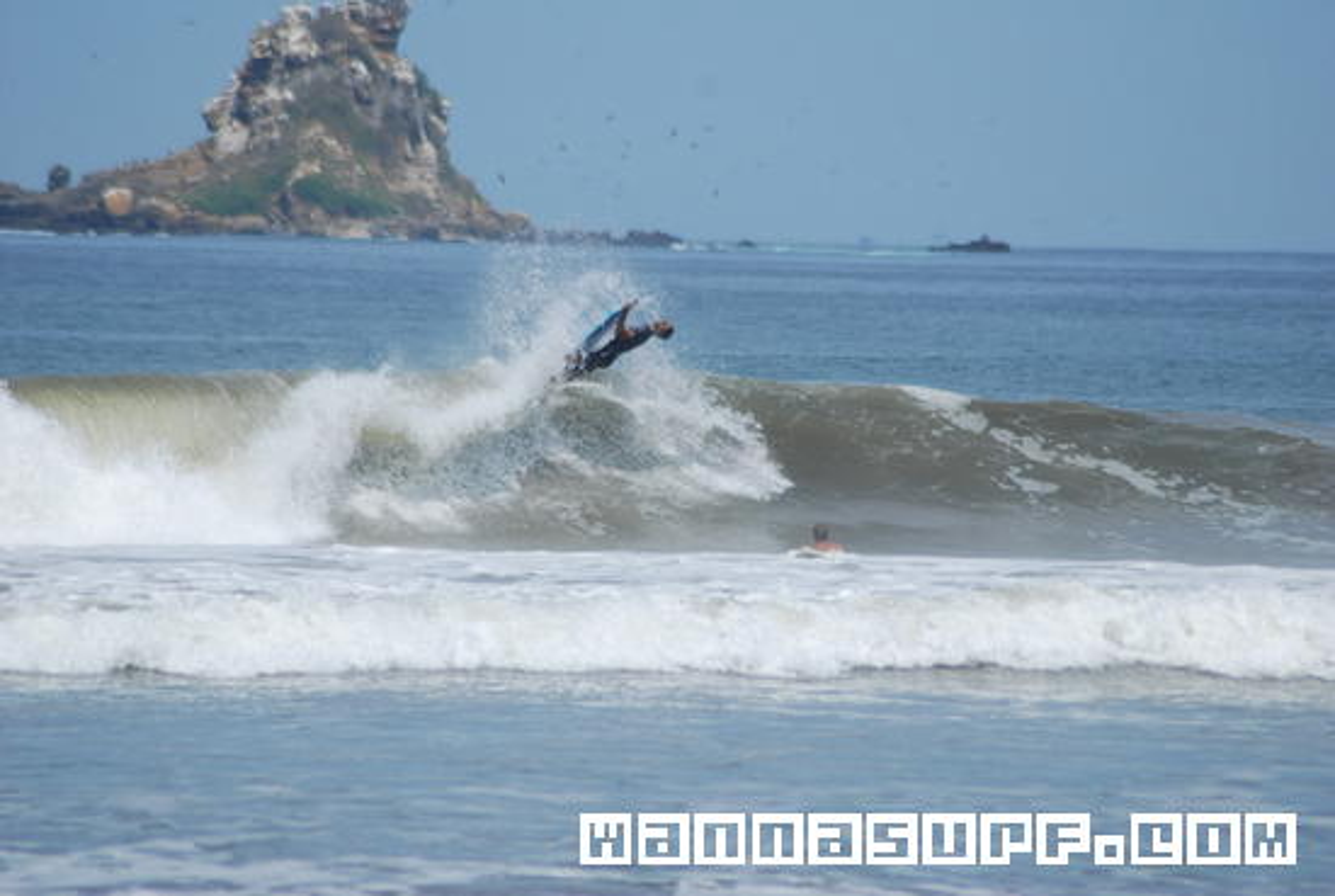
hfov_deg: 4.6
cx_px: 668
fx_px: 16719
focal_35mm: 450
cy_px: 448
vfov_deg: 3.1
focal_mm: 300
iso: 100
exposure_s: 1/640
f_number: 5.6
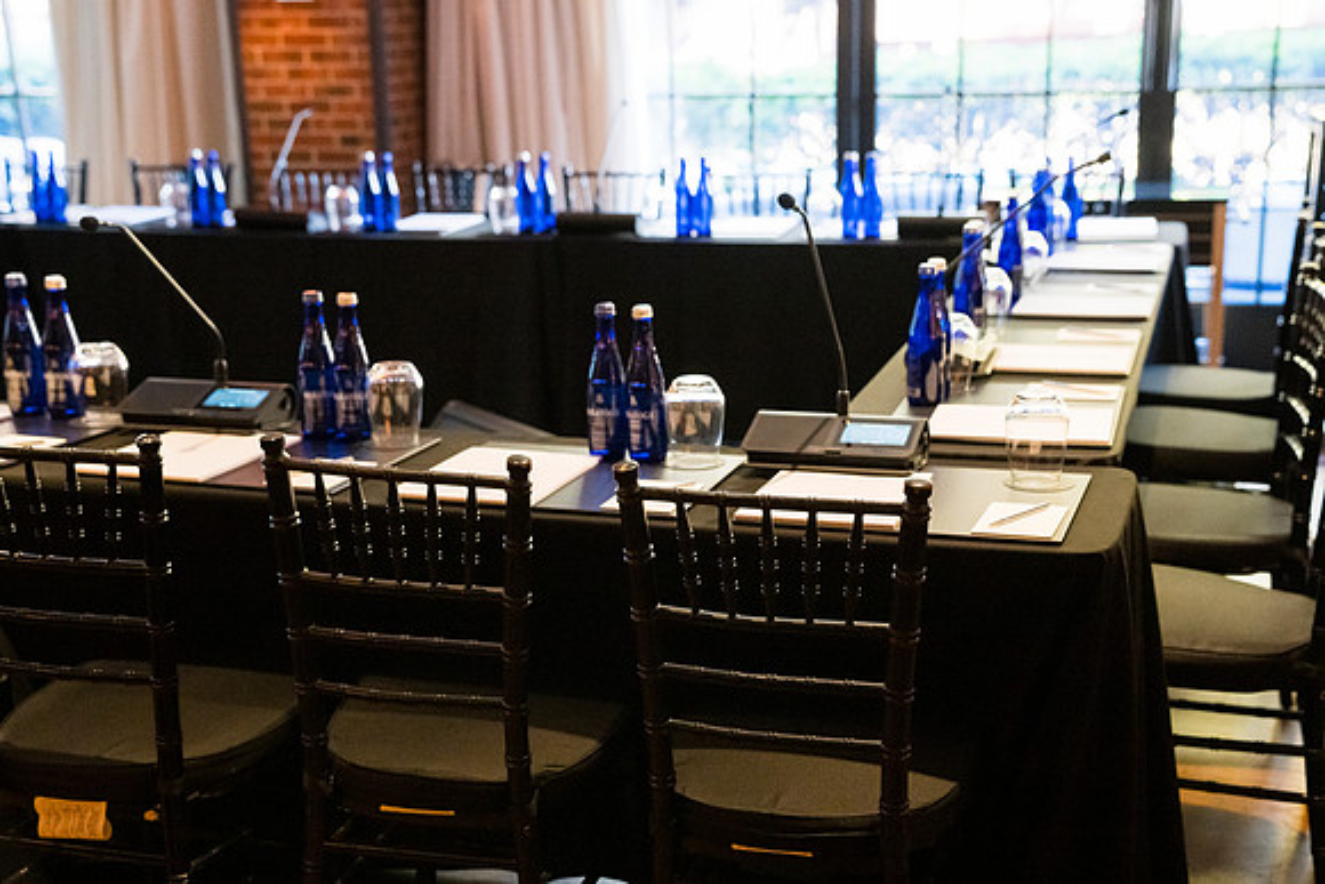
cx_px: 662
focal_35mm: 47
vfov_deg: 28.7
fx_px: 1730
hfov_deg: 41.9
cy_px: 442
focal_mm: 47
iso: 6400
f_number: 3.5
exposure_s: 1/160
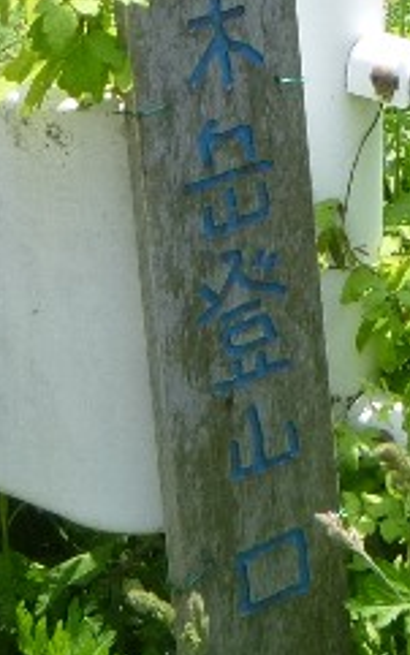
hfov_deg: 7.8
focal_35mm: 162
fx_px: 2891
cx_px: 749
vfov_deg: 12.3
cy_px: -318
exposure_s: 1/200
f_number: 4.4
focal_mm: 6.4
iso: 100
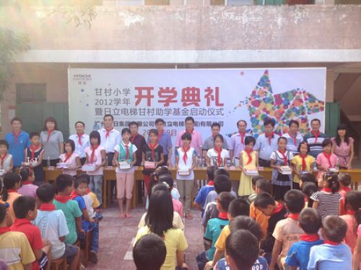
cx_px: 180
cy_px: 135
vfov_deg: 40.6
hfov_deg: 52.7
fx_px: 364
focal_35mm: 35
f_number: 2.4
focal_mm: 4.28
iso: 80
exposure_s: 1/369
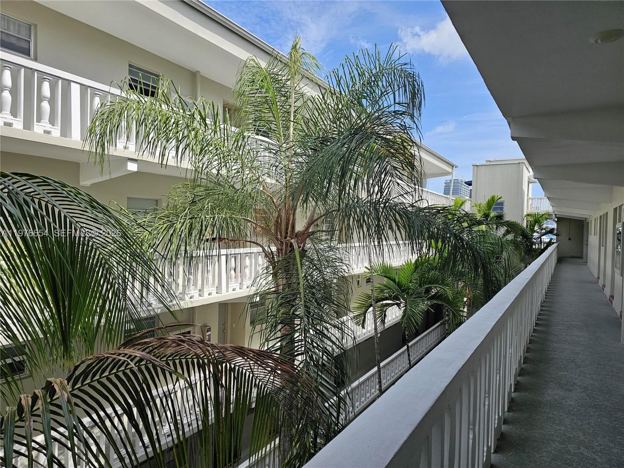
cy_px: 234
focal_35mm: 23
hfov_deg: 73.9
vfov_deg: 58.9
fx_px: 415
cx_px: 312
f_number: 1.7
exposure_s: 1/1008
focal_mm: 6.3
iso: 25
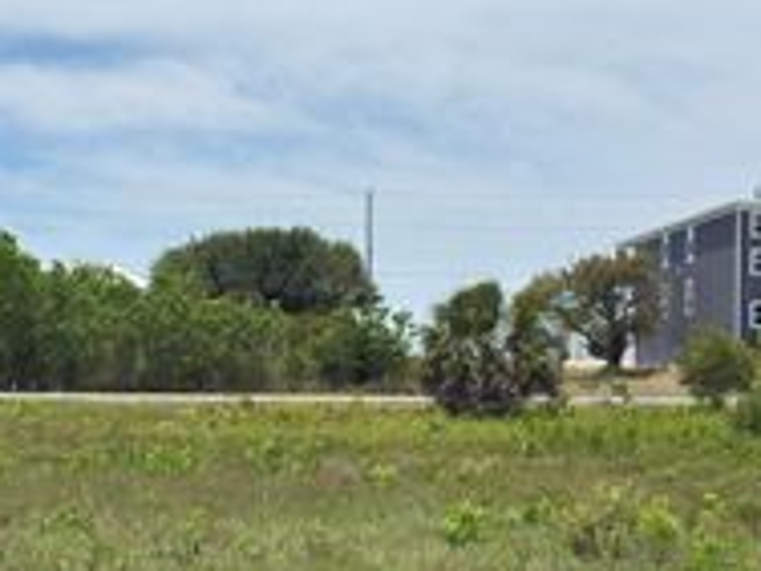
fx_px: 1407
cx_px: 227
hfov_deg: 29.9
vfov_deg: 22.9
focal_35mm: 64
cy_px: 338
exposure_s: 1/8264
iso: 64
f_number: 1.78
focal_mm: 6.76
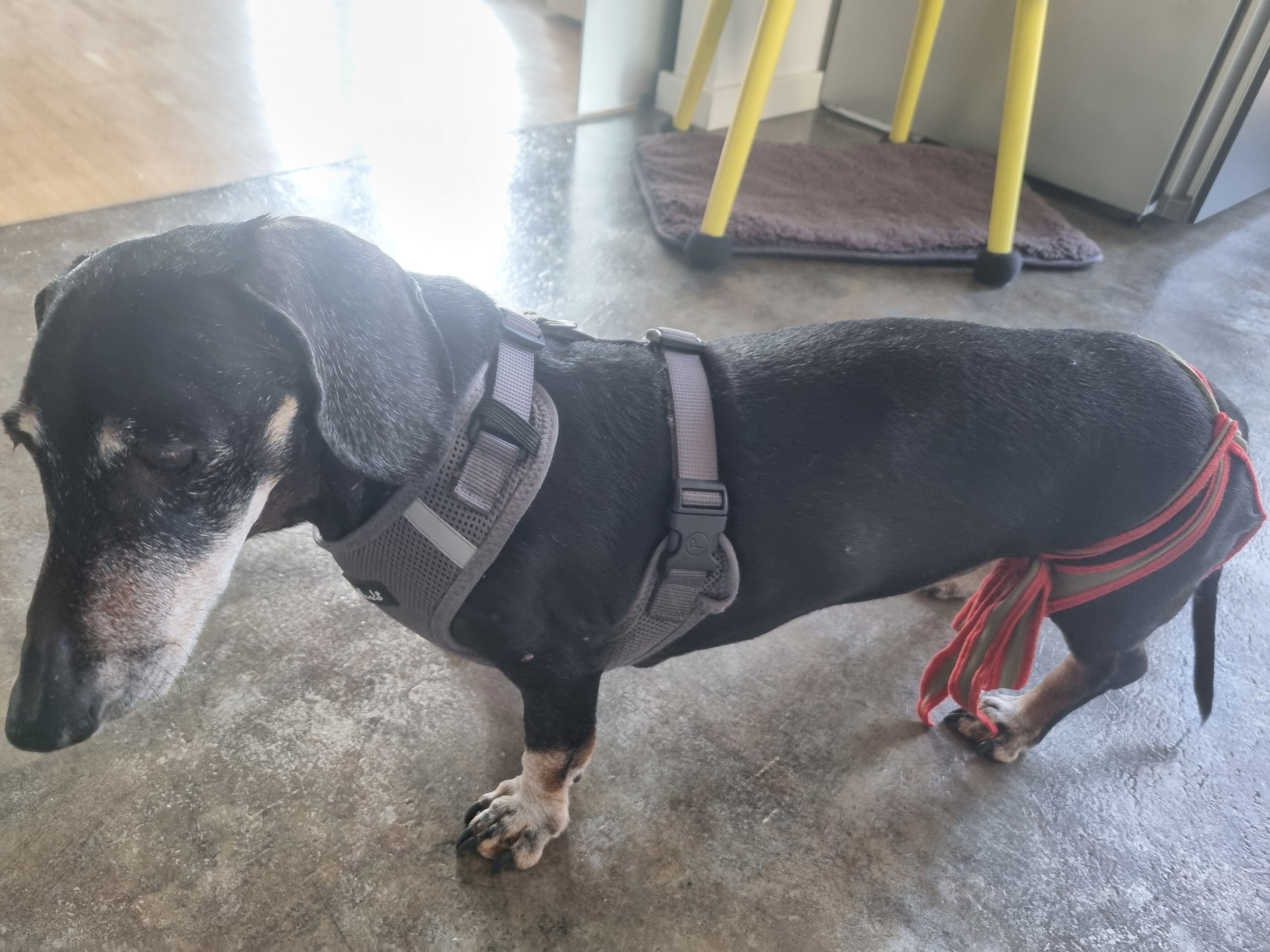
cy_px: 476
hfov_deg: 67.3
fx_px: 954
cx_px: 635
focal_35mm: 26
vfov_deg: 53.1
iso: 250
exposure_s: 1/100
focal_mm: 5.4
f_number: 1.8
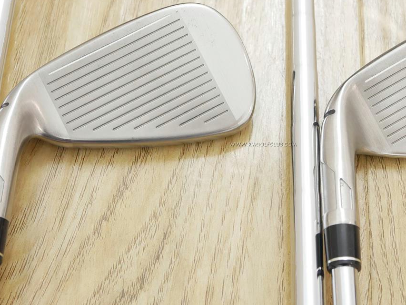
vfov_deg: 19.6
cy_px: 101
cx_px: 263
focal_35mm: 75
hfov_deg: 25.9
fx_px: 880
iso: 1600
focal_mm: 25
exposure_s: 1/50
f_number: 4.5
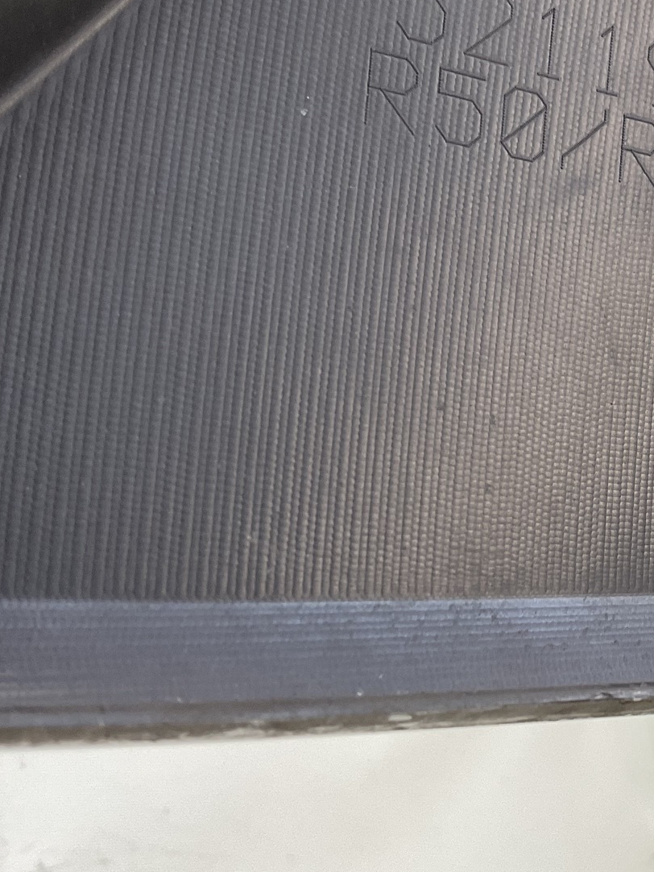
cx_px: 684
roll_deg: +12.1
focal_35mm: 54
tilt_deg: +24.0
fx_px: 1361
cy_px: 378
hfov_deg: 25.4
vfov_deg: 35.5
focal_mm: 3
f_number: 1.8
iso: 32
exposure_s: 1/100
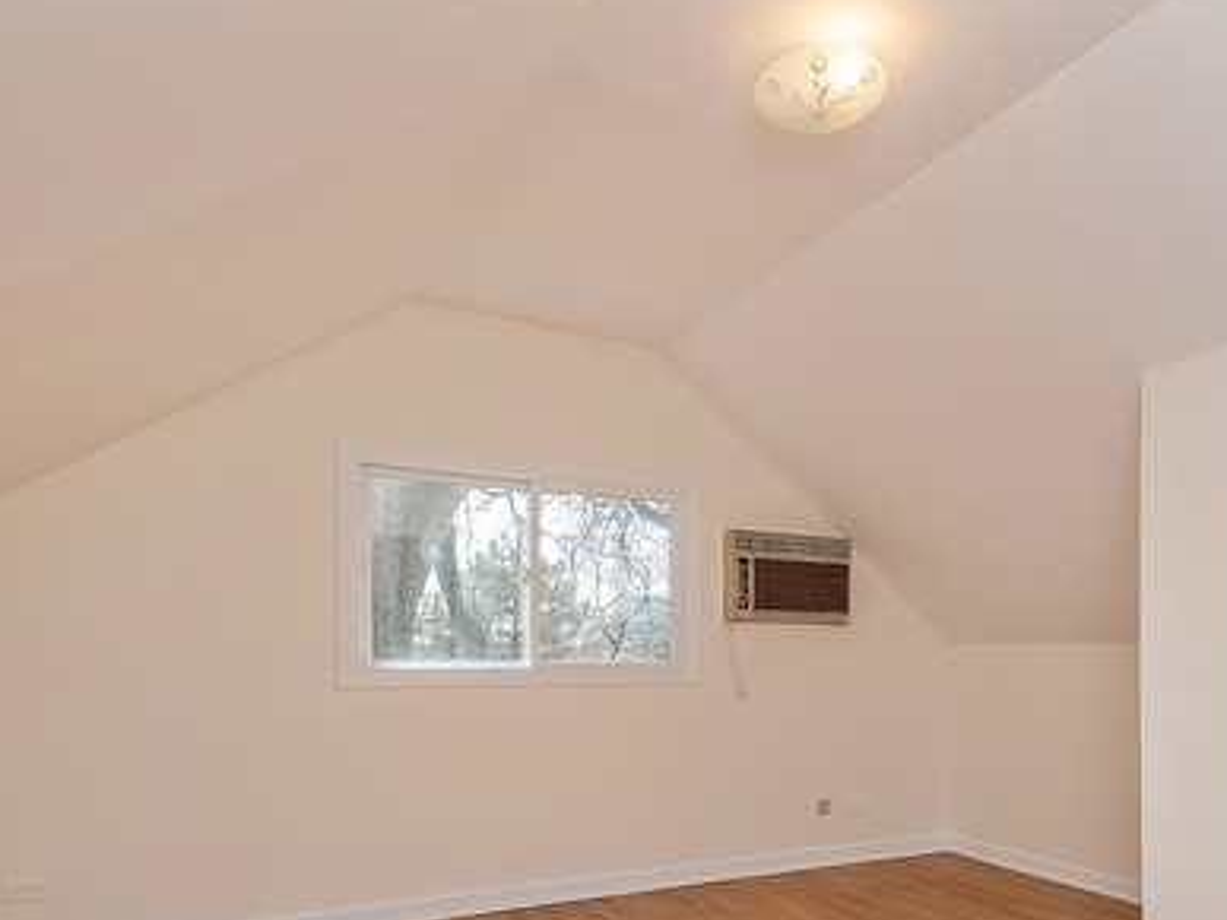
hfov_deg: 64.5
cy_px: 657
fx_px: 957
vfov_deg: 49.8
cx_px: 755
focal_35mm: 27
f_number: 8
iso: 200
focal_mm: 17
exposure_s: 1/60
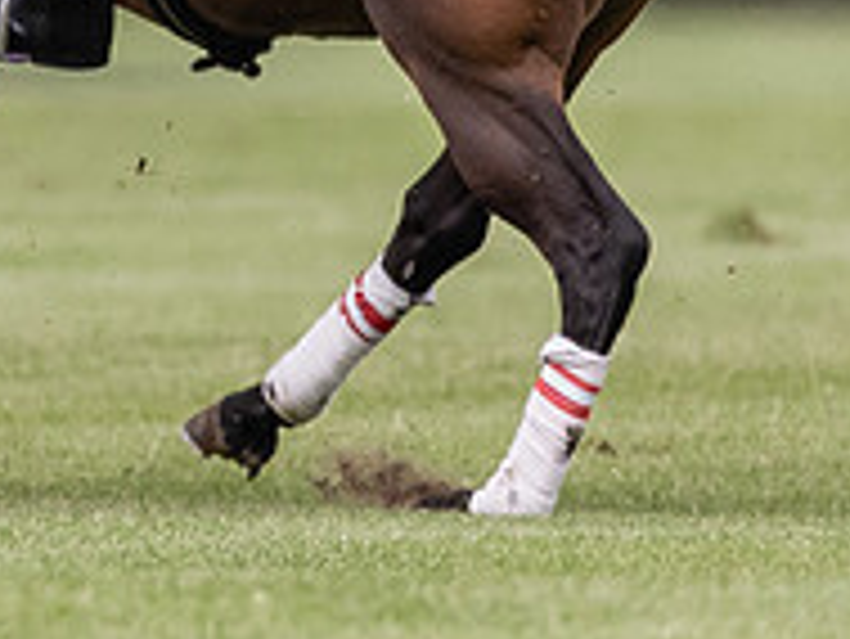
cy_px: -122
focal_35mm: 3071
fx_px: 75457
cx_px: -461
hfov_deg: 0.6
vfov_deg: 0.5
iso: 800
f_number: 4
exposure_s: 1/2500
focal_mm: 500
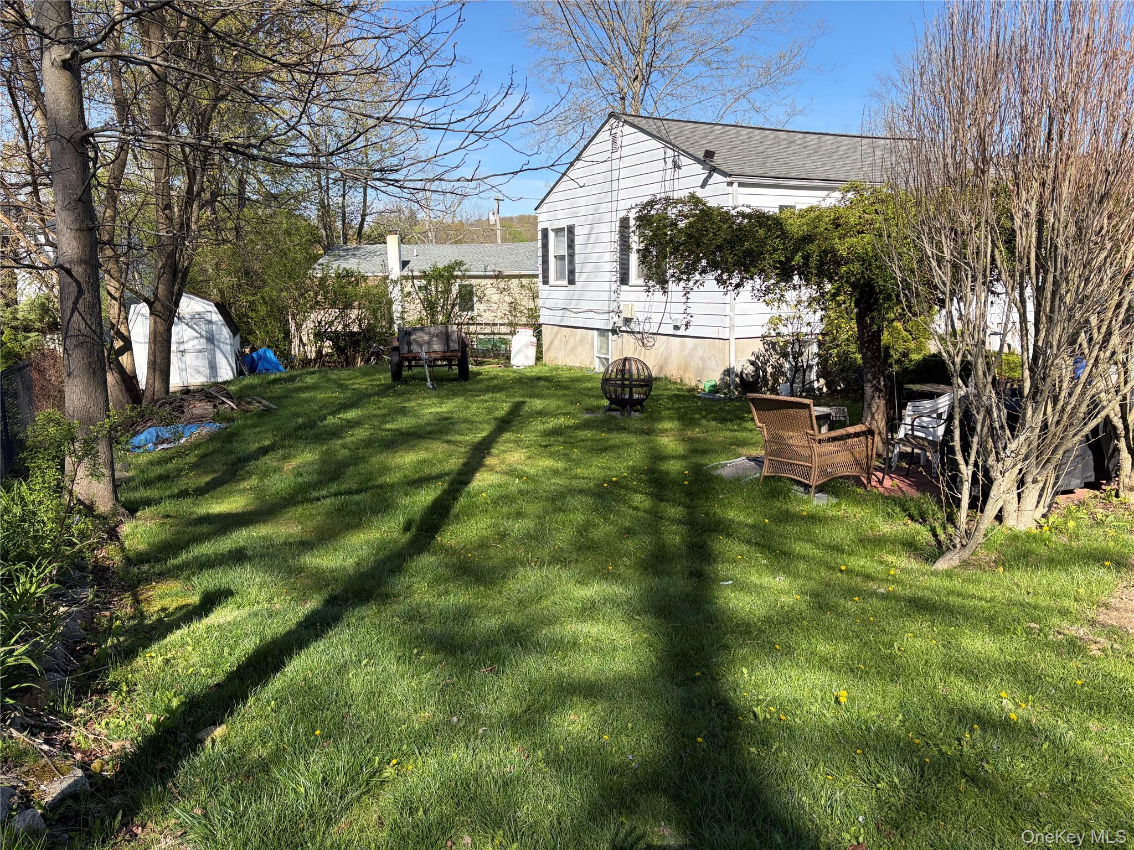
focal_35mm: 26
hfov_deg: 67.3
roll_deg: +1.1
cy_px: 425
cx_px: 567
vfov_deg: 53.1
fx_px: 852
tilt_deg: -8.6
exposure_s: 1/2283
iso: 50
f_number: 1.6
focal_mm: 5.96
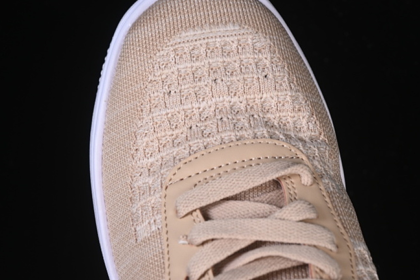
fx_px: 1073
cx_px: 224
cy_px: 124
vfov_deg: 14.9
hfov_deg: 22.1
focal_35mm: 92
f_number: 7.1
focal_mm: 50
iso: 160
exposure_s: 1/80
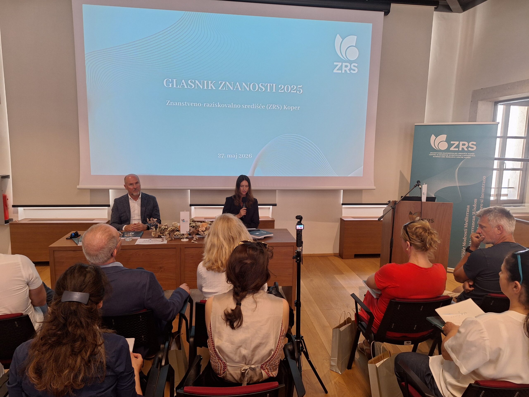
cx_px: 264
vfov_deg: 58.9
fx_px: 351
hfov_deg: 73.9
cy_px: 198
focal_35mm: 23
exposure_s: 1/50
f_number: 1.8
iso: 125
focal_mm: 5.54
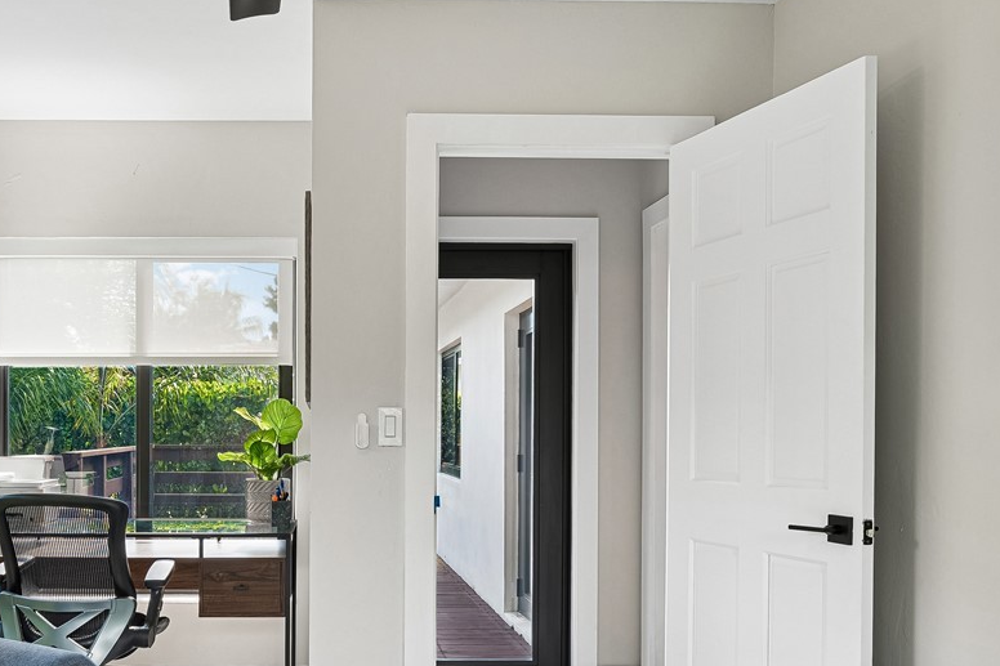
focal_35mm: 35
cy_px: 446
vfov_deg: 37.4
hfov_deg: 53.4
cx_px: 334
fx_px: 972
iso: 100
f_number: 11
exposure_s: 1/5
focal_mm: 16
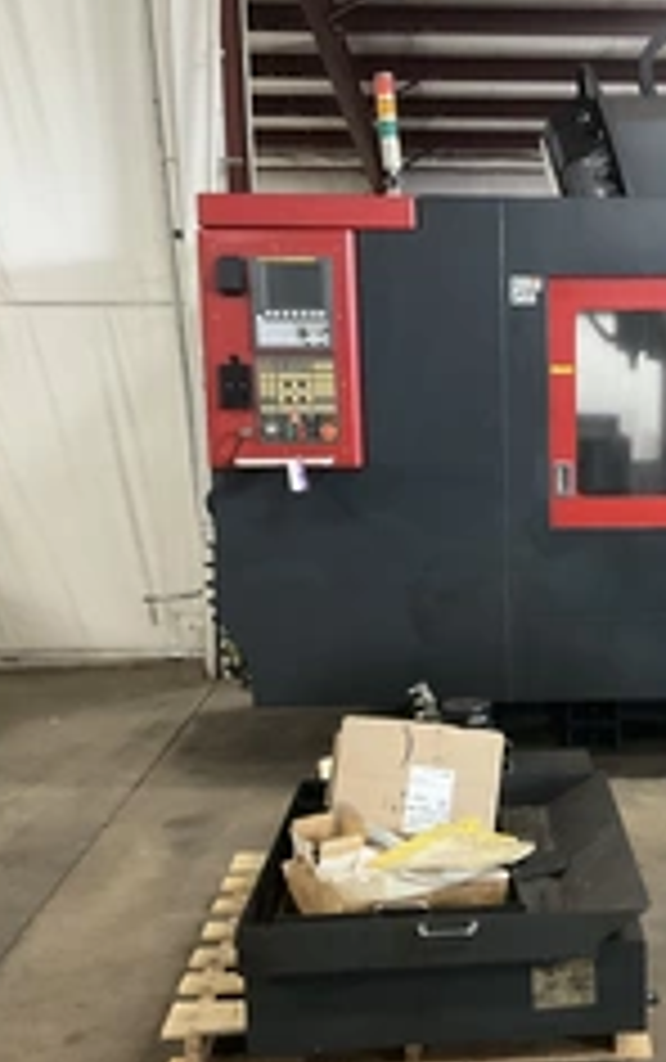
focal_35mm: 52
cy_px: 598
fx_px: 1506
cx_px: 621
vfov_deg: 38.8
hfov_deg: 24.1
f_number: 1.8
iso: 250
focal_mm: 3
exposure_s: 1/60
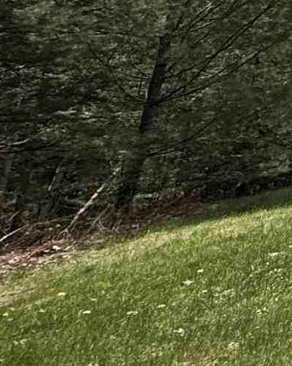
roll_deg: -0.1
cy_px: -163
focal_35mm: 85
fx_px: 919
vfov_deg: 19.8
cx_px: 1127
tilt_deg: +9.7
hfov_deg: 8.5
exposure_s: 1/2717
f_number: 2.2
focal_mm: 2.22
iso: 64
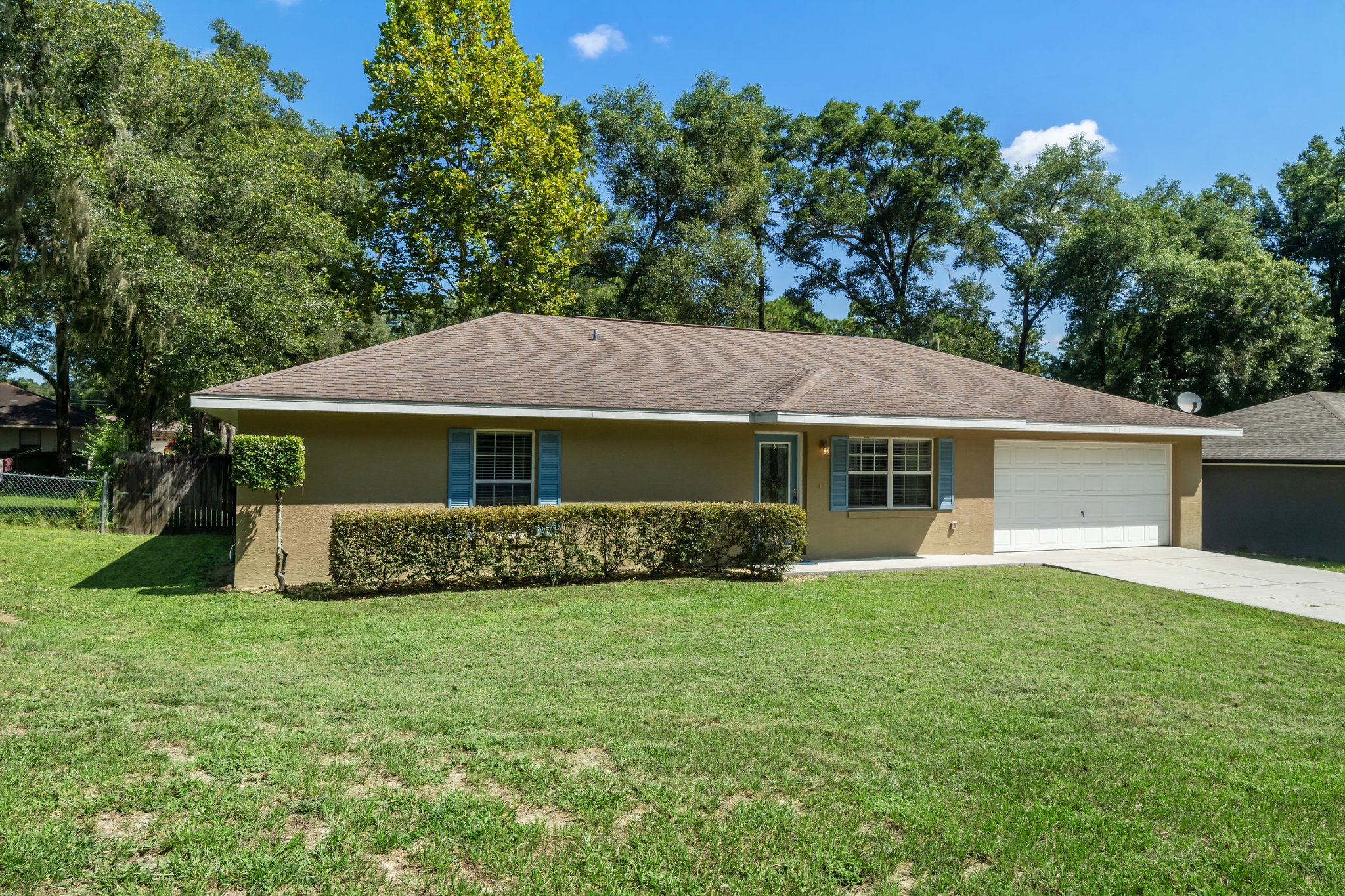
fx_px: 840
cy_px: 448
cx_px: 672
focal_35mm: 22
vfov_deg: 56.1
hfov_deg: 77.3
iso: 320
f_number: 8
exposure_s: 1/320
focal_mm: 15
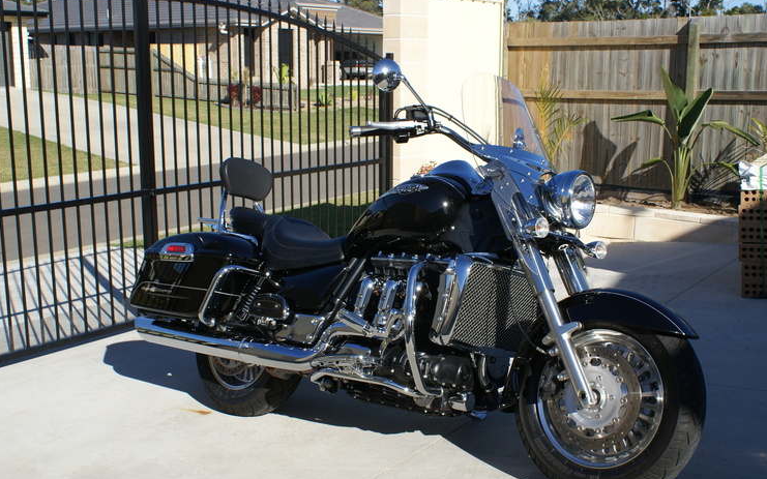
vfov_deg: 29.8
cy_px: 255
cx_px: 412
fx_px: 899
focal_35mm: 43
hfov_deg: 46.2
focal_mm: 26
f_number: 9
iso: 100
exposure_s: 1/200
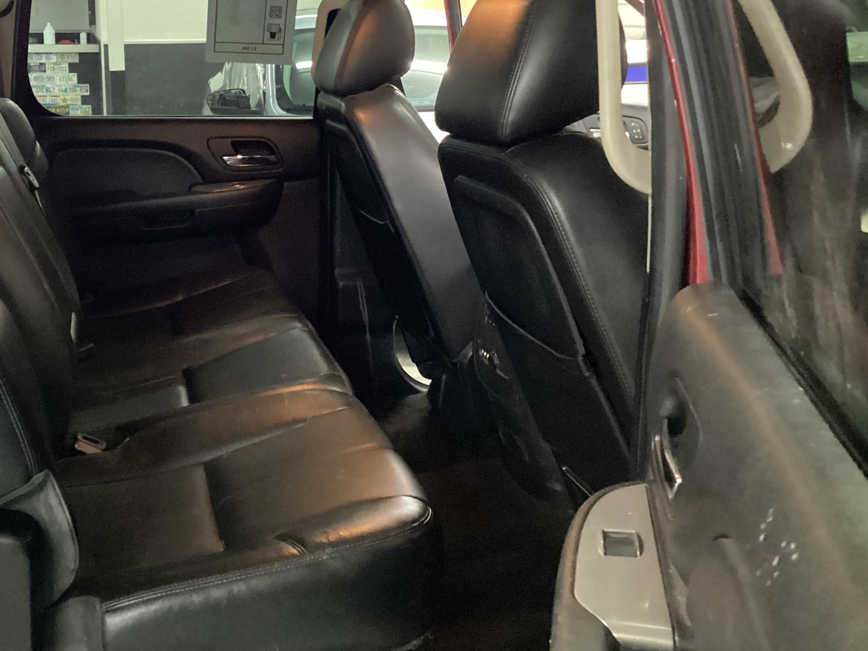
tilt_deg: -13.1
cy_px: 224
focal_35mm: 43
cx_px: 273
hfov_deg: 43.1
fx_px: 1078
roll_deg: +0.7
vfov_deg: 33.3
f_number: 2.4
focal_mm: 3.3
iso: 640
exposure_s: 1/17
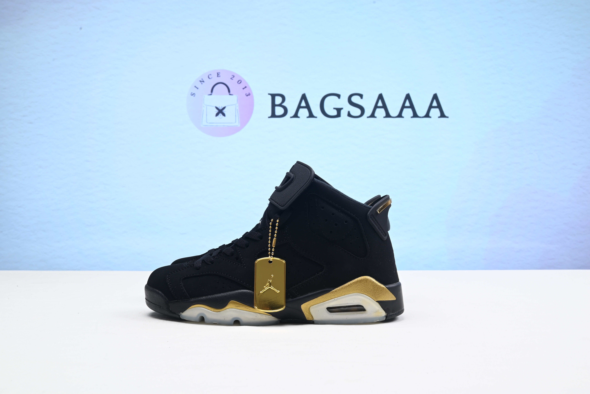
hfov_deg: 50.7
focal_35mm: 38
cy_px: 197
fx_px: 623
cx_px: 295
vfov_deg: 35.1
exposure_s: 1/2
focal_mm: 38
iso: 100
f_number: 16
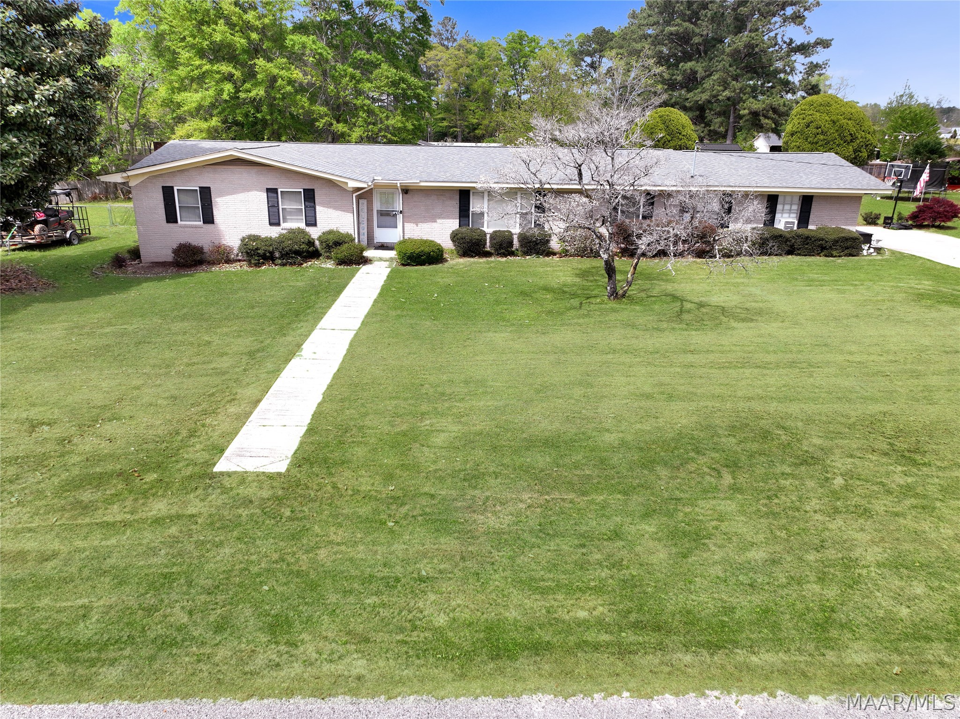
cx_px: 480
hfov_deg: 71.6
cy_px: 360
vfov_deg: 56.8
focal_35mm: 24
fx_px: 665
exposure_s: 1/1600
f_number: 2.8
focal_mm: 12.29
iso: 100
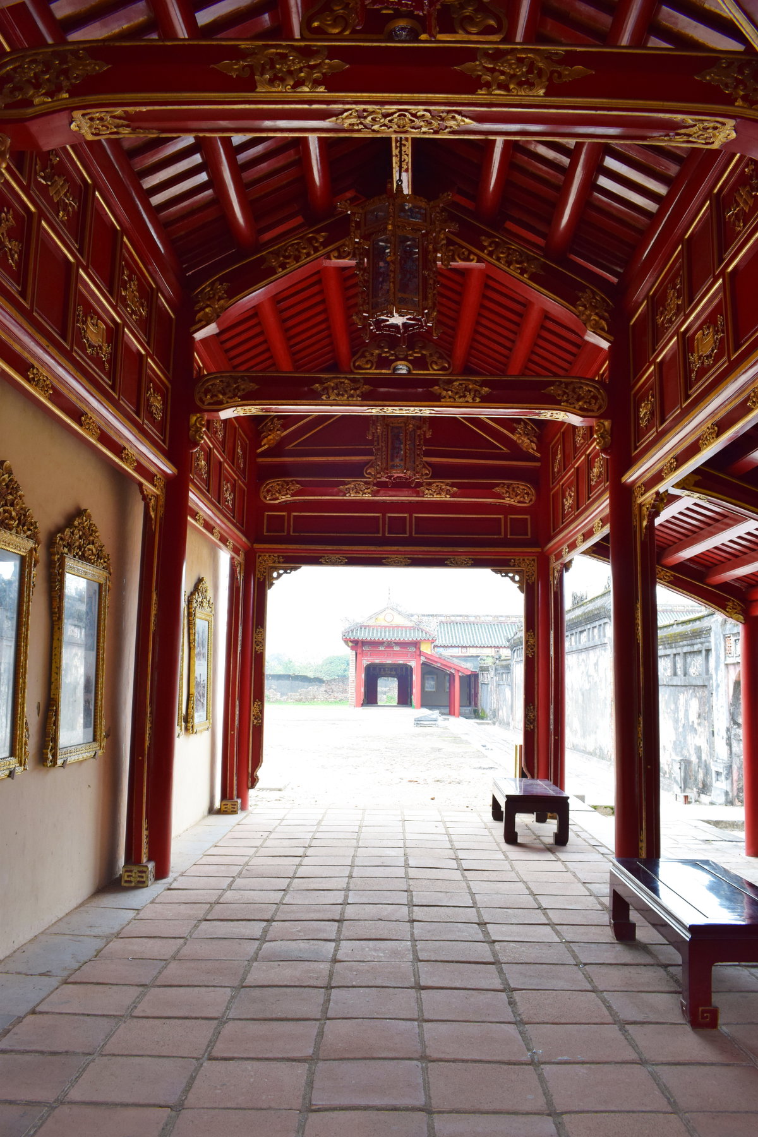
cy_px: 568
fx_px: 947
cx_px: 379
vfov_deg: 61.9
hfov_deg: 43.6
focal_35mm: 30
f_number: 8
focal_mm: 20
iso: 400
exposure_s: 1/80
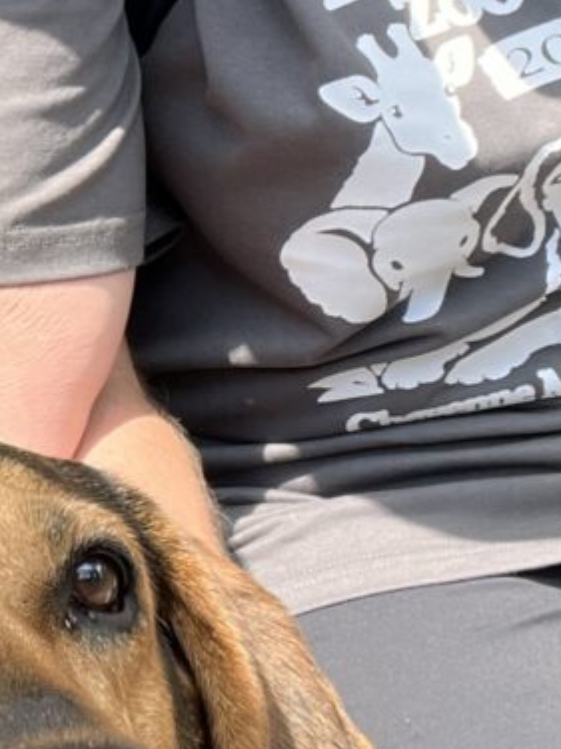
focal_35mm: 82
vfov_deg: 22.8
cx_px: -100
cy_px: -22
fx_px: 1773
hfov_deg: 17.2
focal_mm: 2.71
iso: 25
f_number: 2.2
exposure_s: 1/178
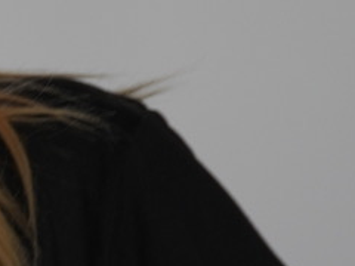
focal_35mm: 326
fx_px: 3341
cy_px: 579
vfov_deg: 4.5
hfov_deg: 5.7
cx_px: -691
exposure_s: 1/50
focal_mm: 35.3
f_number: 2.8
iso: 100
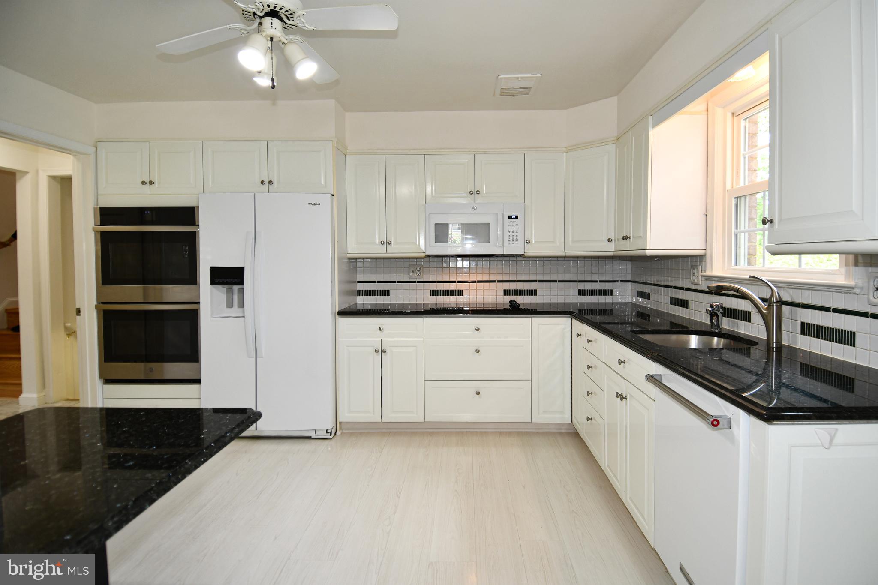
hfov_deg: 90.0
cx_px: 439
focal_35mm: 18
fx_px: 439
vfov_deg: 67.4
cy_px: 292
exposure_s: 1/60
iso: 220
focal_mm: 12
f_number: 4
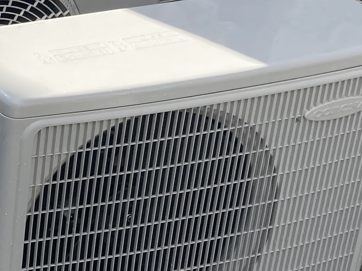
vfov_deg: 12.2
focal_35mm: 121
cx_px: -166
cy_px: 113
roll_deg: -4.3
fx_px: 1266
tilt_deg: -28.4
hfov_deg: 15.2
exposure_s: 1/1600
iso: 20
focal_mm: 3.99
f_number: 1.8
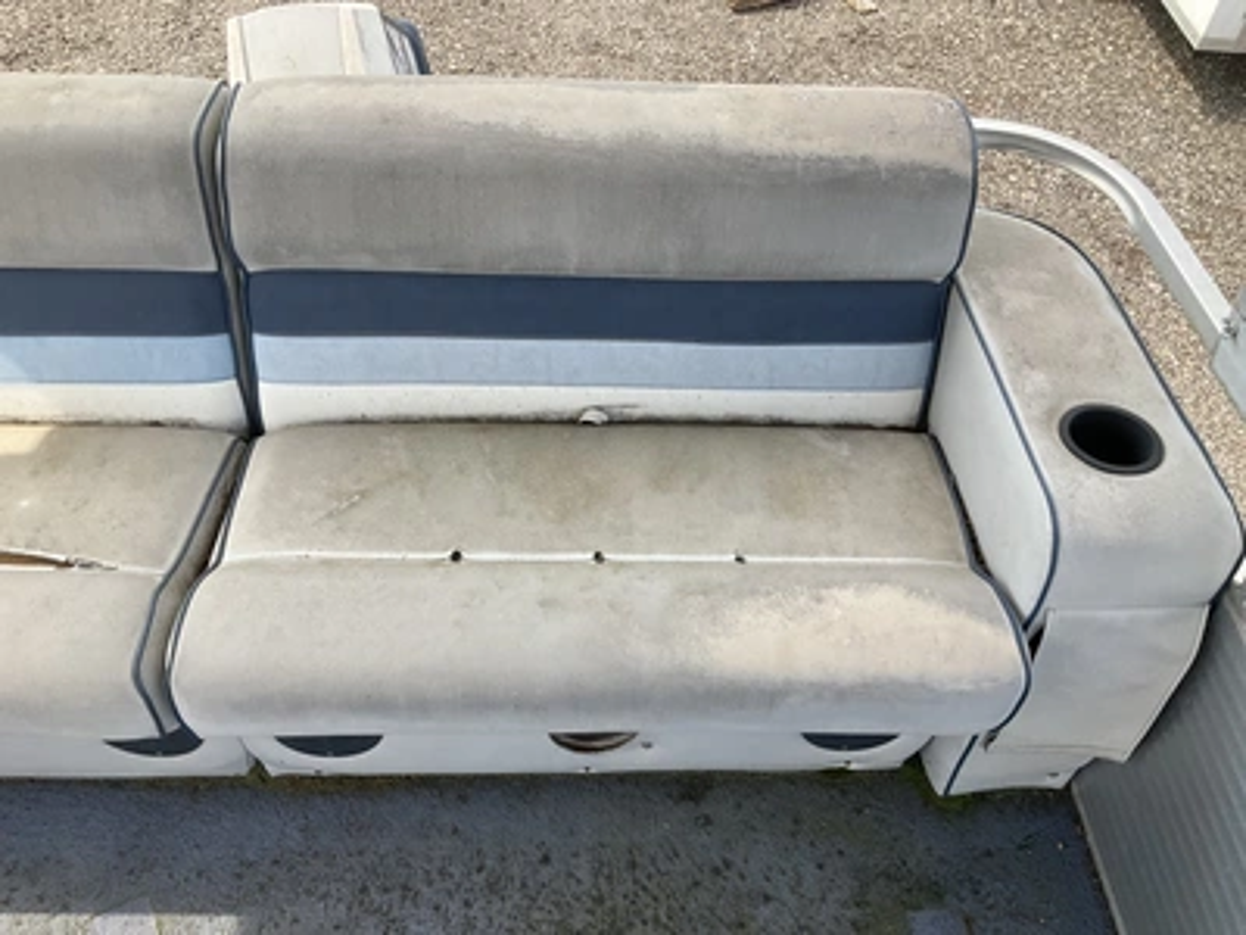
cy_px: 468
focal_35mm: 29
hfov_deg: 61.7
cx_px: 623
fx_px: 1044
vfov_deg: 48.2
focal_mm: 3
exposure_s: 1/540
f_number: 1.8
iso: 25
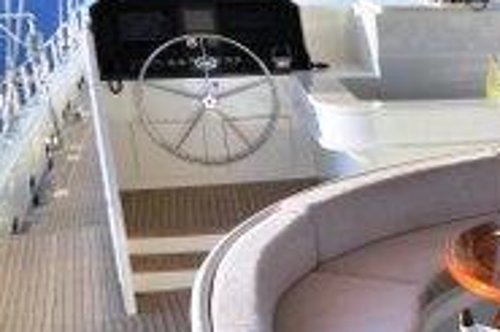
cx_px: 614
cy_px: 290
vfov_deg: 19.7
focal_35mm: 68
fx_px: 944
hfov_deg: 26.2
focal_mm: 14
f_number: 9
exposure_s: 1/200
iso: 200
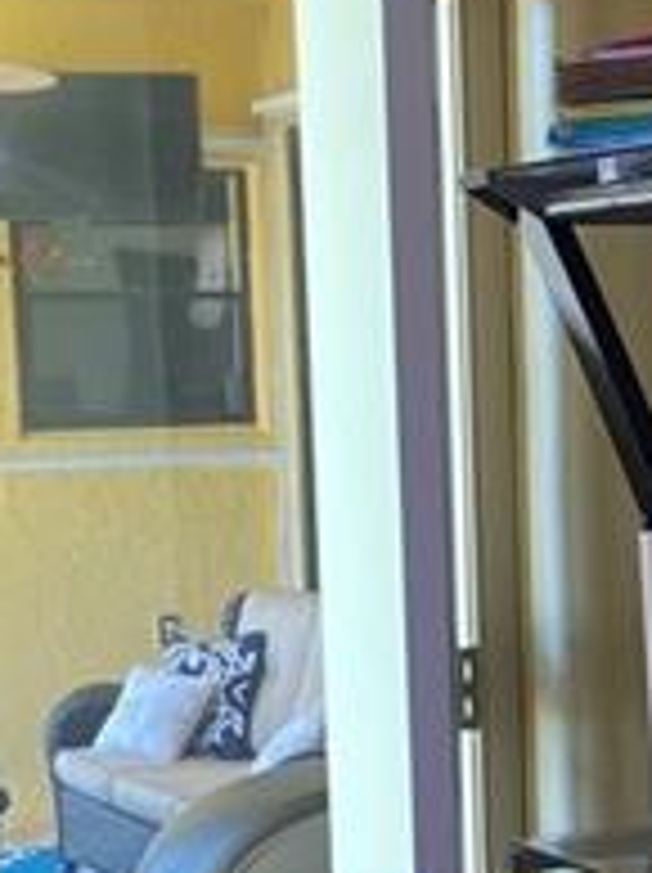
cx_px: 576
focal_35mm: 103
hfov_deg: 14.2
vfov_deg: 18.8
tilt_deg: -8.5
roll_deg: +1.3
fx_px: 2592
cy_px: 796
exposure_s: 1/121
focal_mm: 4.25
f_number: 1.8
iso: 80
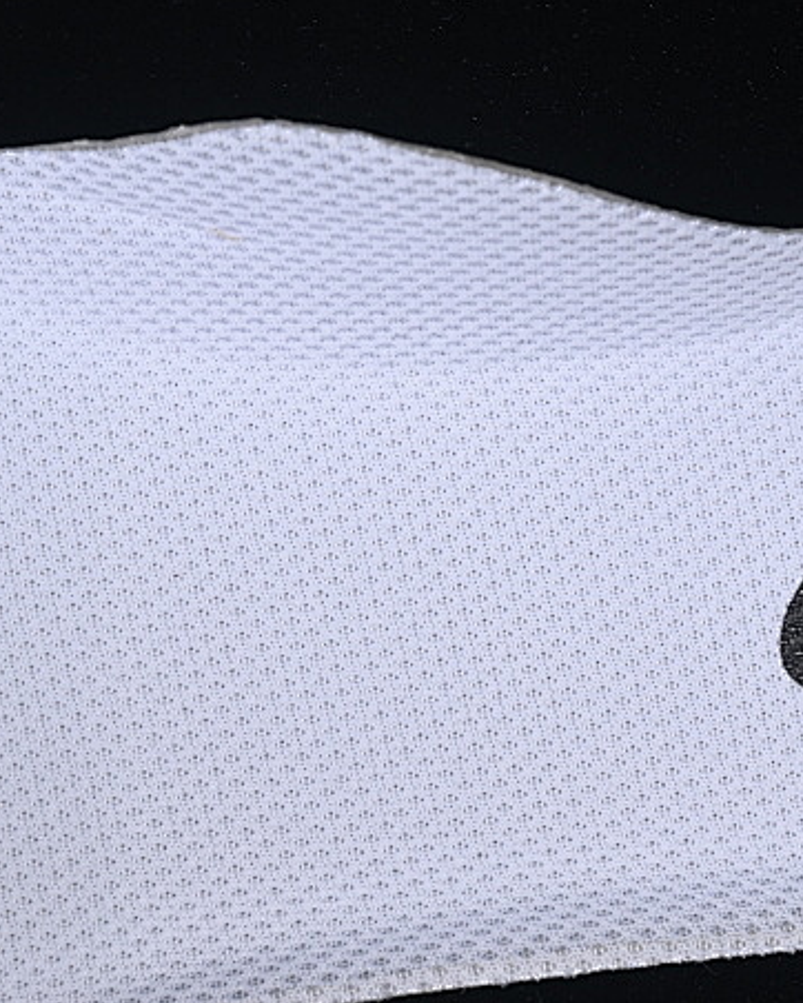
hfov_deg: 9.2
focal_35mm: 168
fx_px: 4987
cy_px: 648
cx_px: 209
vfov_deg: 11.5
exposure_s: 1/50
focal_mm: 50
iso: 160
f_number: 7.1
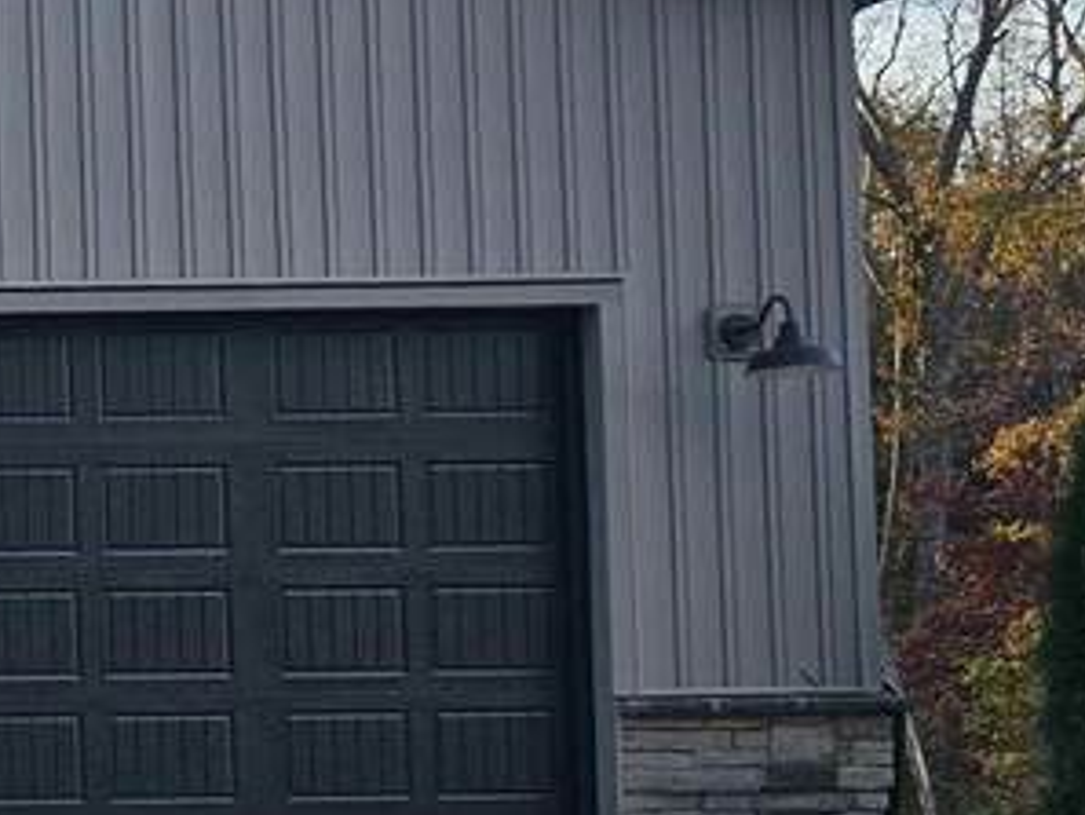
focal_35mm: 99
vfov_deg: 14.9
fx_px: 3104
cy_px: 541
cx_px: -1169
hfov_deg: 15.3
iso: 10
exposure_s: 1/222
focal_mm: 6.3
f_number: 1.7
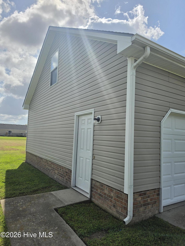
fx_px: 164
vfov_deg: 73.9
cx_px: 92
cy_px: 123
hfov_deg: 58.9
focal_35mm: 23
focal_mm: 6.5
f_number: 1.4
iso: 20
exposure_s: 1/7939
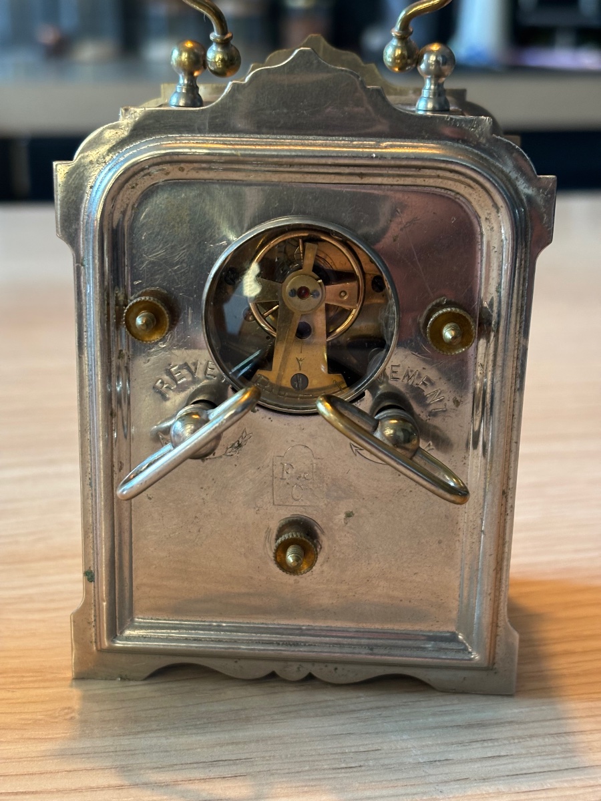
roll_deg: -1.1
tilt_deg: -18.5
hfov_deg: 28.0
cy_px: 400
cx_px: 300
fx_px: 1204
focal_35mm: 52
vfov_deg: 36.8
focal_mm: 5.96
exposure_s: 1/33
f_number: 1.6
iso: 200
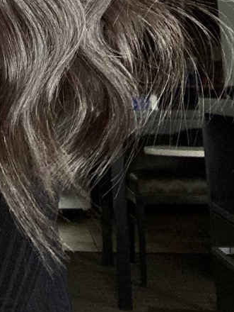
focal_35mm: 93
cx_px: -83
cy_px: -133
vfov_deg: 18.9
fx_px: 837
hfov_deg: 15.1
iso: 250
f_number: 2.2
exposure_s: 1/60
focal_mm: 2.87
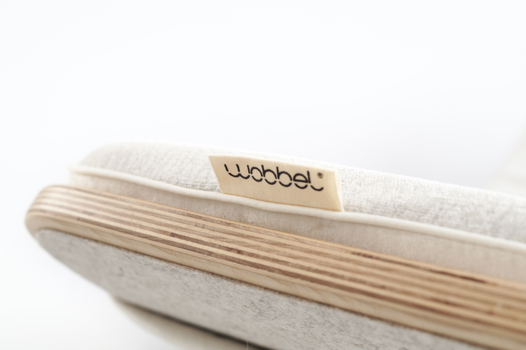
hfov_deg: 37.9
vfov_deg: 25.7
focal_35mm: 52
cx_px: 263
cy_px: 175
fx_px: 767
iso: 100
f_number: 4.5
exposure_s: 1/8
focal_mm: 35
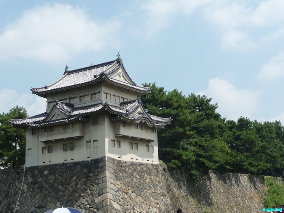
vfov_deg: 25.2
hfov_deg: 33.2
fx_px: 476
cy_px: 106
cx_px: 142
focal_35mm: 58
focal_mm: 7.1
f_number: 4
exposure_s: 1/800
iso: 100
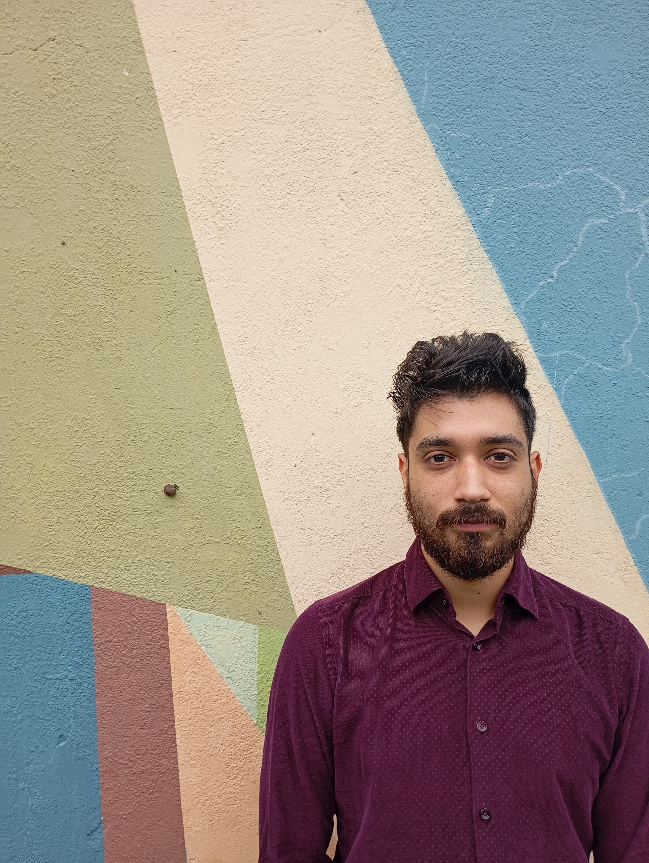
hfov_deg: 49.9
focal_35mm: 28
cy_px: 432
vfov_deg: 63.4
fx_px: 698
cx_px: 324
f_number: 1.8
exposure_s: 1/107
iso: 100
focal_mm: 4.27
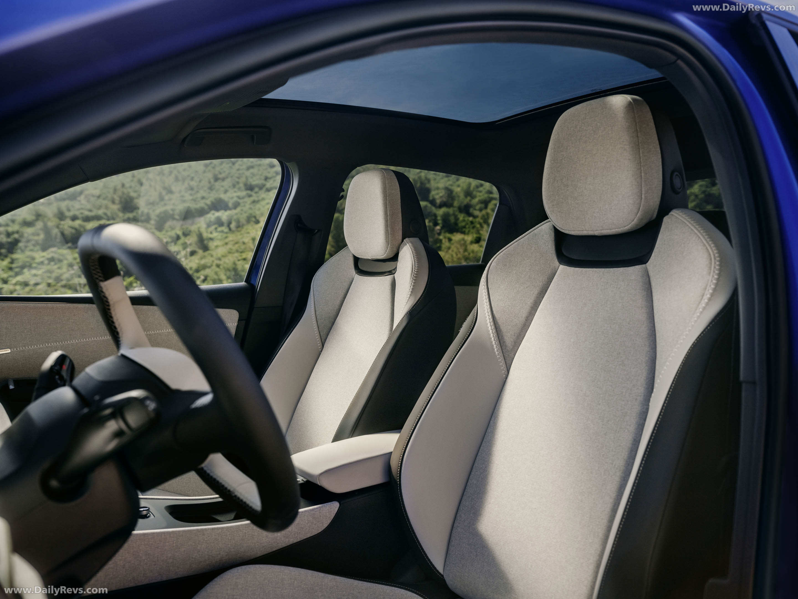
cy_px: 300
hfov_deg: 63.4
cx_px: 399
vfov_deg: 49.7
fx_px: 645
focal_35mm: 28
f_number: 6.4
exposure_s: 1/125
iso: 320
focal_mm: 35.6
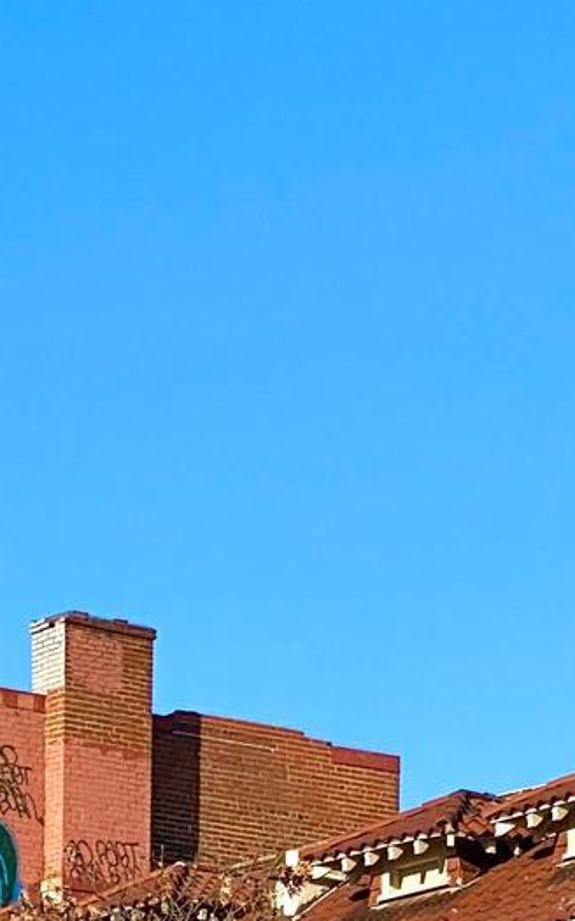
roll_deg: -0.4
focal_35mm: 215
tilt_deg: +11.4
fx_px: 5392
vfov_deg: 9.7
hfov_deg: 6.1
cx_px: 144
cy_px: 963
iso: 20
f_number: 2
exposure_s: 1/1370
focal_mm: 6
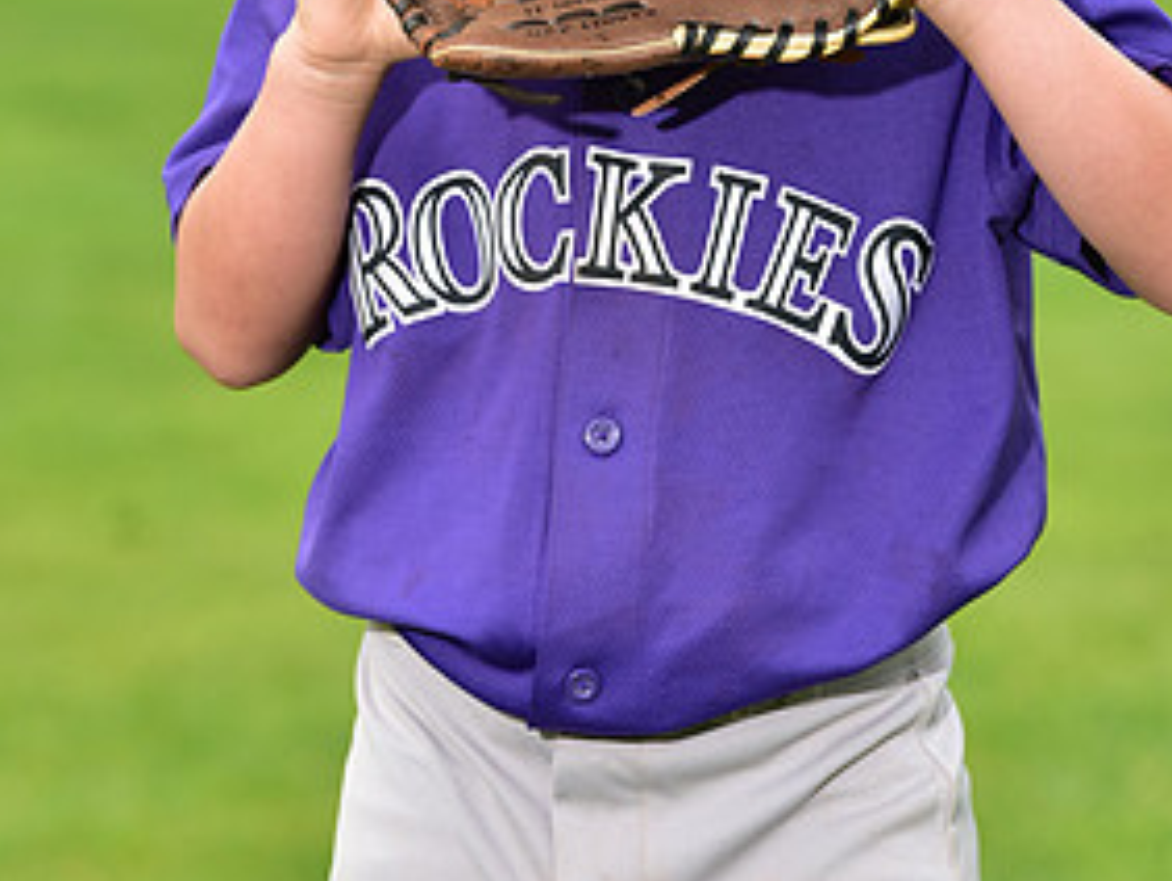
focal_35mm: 326
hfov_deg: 6.1
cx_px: 655
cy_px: -158
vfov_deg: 4.6
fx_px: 11047
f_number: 5.6
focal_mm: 165
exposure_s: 1/250
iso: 400
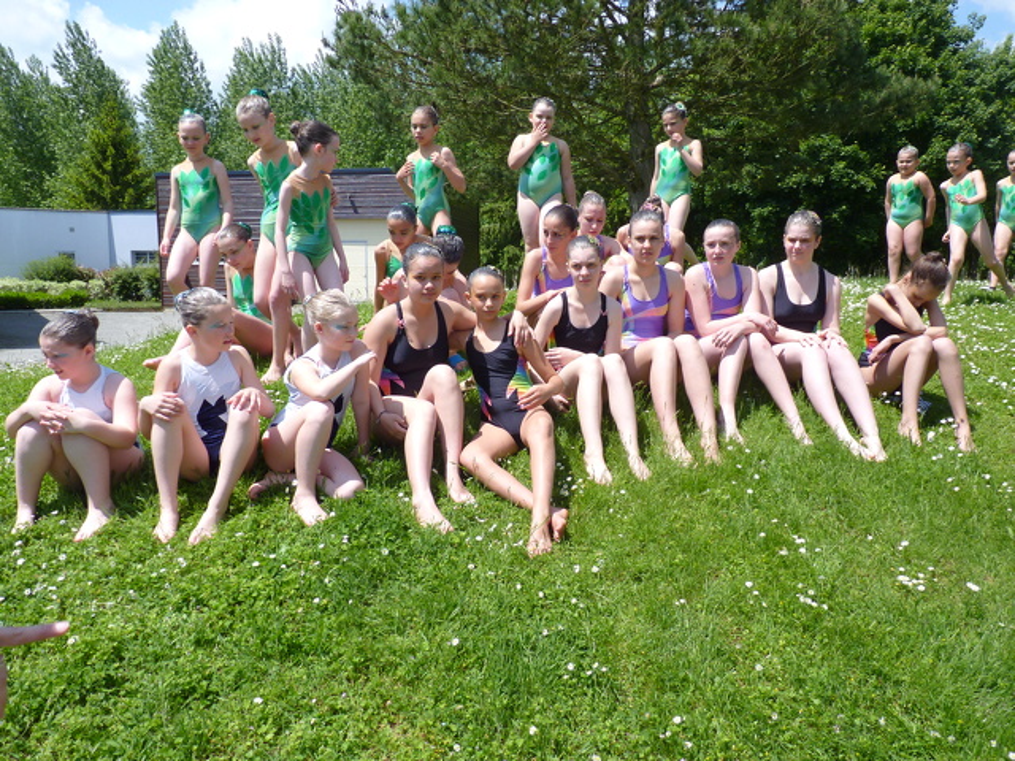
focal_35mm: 27
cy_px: 380
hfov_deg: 65.3
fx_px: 792
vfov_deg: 51.4
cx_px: 508
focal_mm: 4.8
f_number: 2.8
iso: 80
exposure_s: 1/800
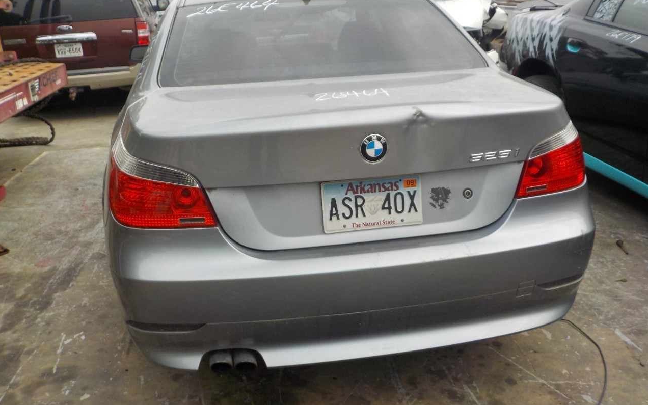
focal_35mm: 32
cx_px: 325
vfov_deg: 39.3
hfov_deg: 59.7
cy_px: 173
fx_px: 565
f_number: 3.3
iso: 125
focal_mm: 4.1
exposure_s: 1/400
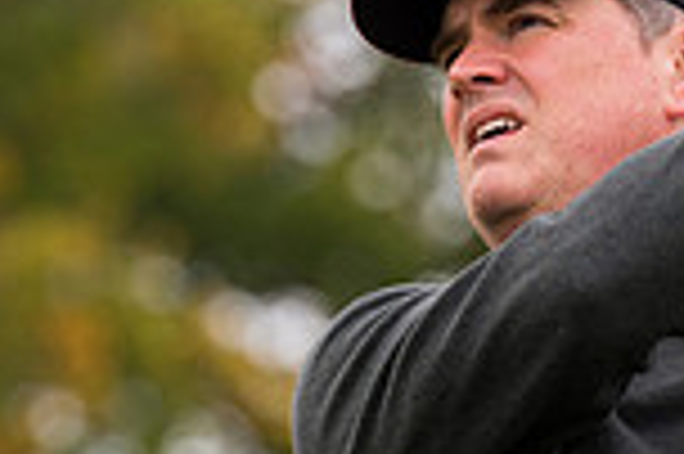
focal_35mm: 763
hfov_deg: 2.7
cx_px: 459
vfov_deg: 1.8
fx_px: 14481
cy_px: 191
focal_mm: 200
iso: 640
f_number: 4
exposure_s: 1/1600
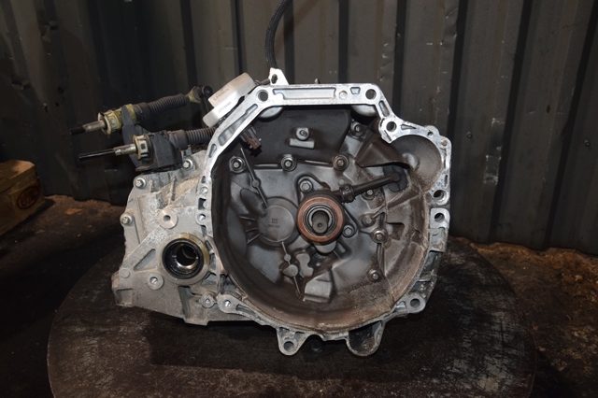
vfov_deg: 39.9
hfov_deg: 57.2
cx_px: 299
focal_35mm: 33
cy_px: 199
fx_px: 548
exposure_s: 1/60
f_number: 5
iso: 800
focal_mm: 22
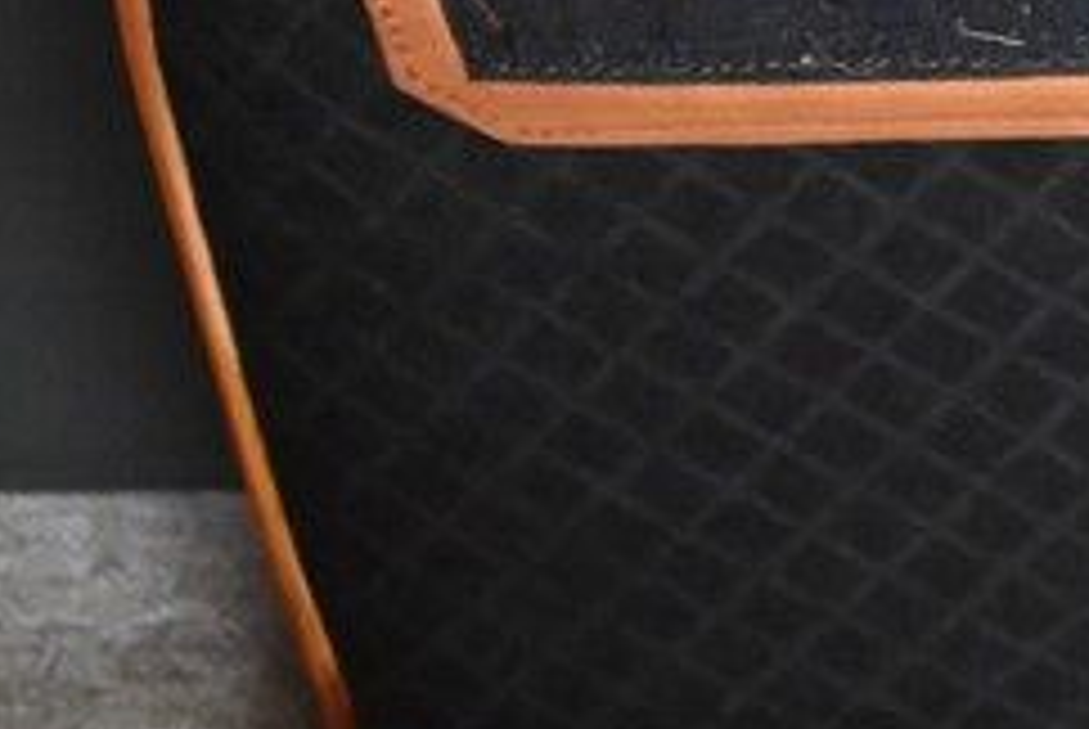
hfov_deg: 10.2
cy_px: -158
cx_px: 2475
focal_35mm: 178
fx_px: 5391
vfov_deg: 7.7
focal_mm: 36
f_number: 5.3
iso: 5000
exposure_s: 1/80
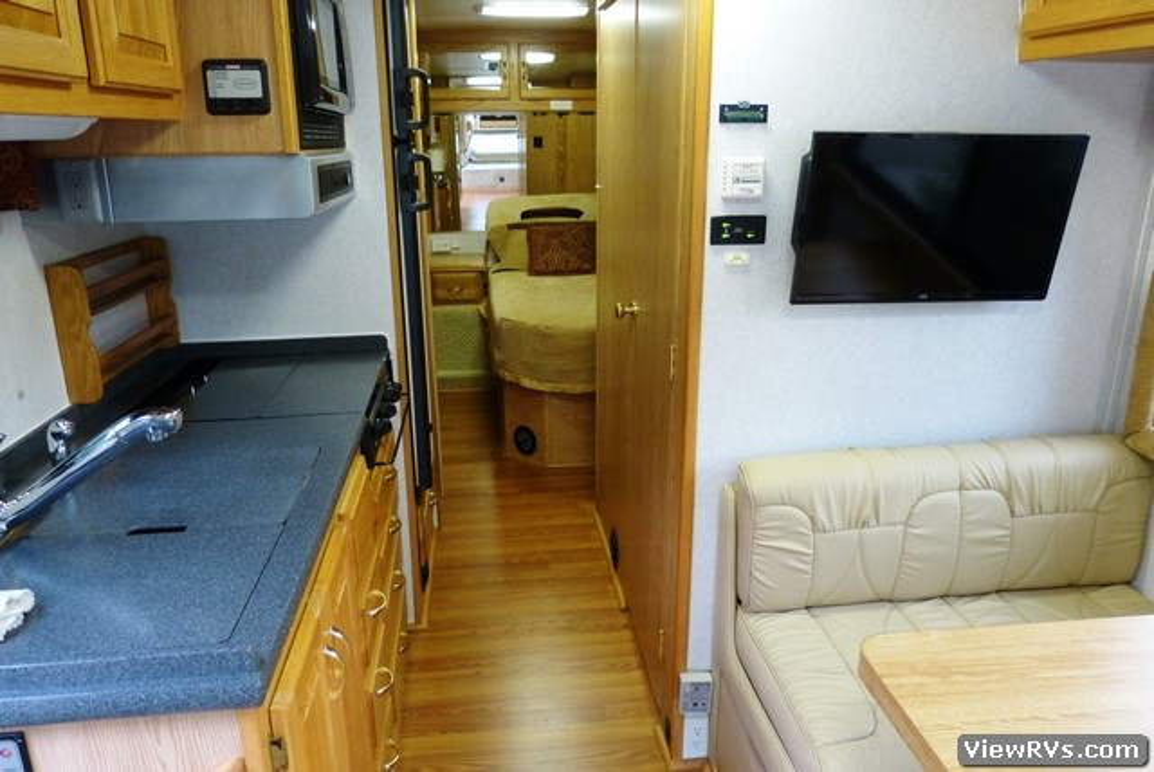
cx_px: 577
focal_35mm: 26
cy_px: 386
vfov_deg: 49.6
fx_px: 834
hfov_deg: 69.3
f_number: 2.8
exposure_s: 1/30
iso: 400
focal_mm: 4.5
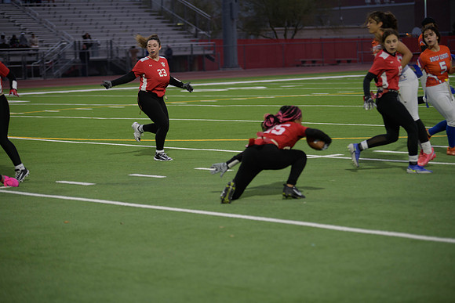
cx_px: 228
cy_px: 152
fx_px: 1542
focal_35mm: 122
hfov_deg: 16.8
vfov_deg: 11.2
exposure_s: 1/200
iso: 360
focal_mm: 122
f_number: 2.8
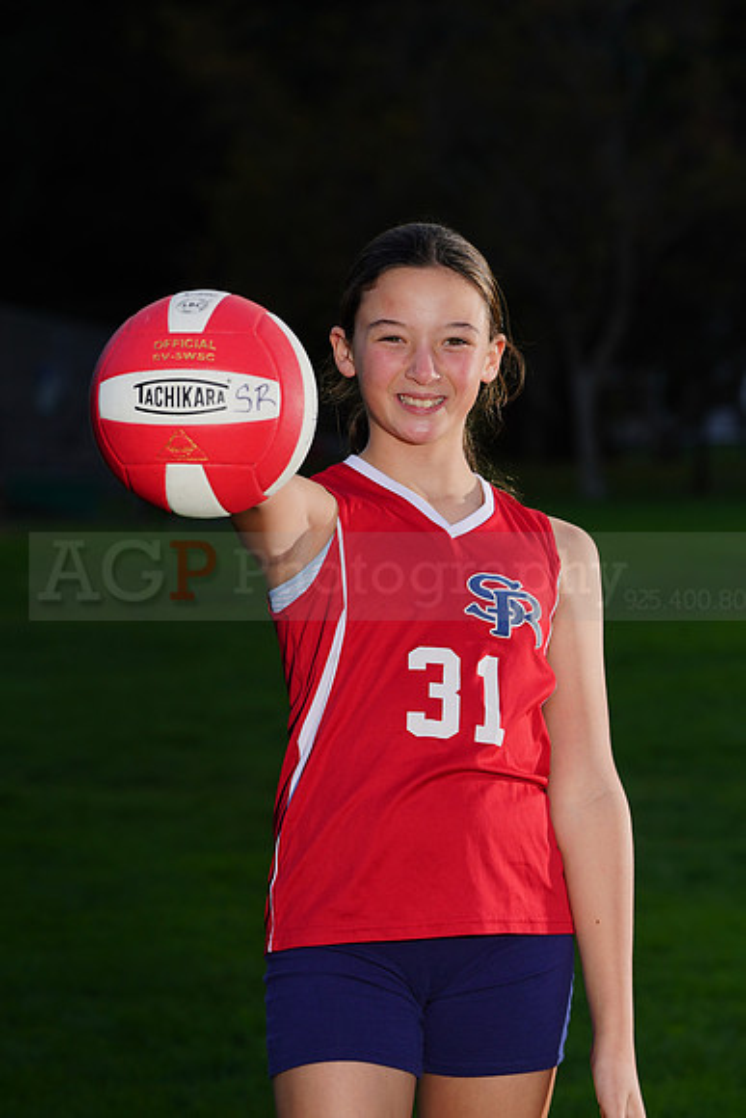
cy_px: 559
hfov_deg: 7.0
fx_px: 6088
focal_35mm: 196
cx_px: 373
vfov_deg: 10.5
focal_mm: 196
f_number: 9
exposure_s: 1/250
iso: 200
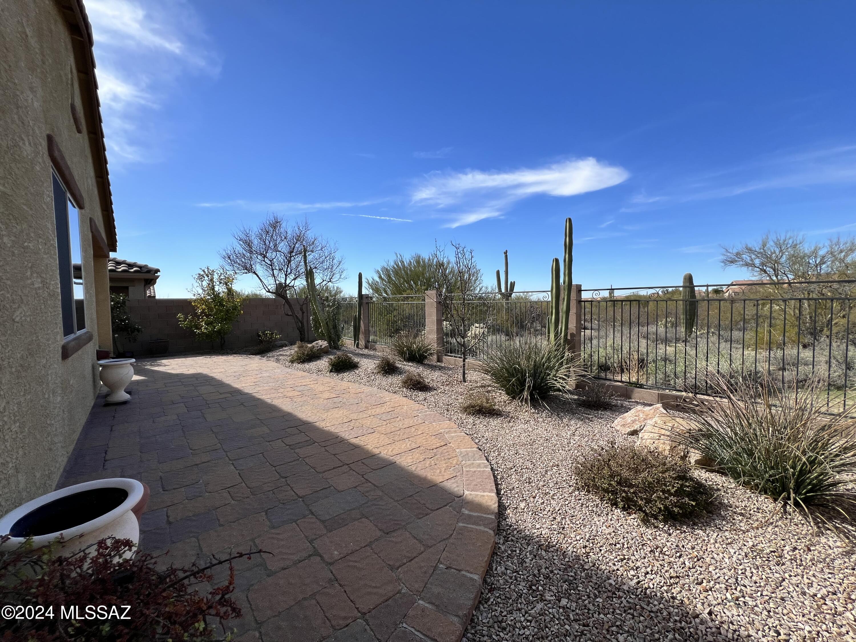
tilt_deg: -3.7
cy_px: 321
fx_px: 321
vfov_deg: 89.9
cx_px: 428
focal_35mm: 13
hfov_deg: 106.2
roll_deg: +1.0
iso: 32
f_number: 1.8
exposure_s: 1/1468
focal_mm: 1.57
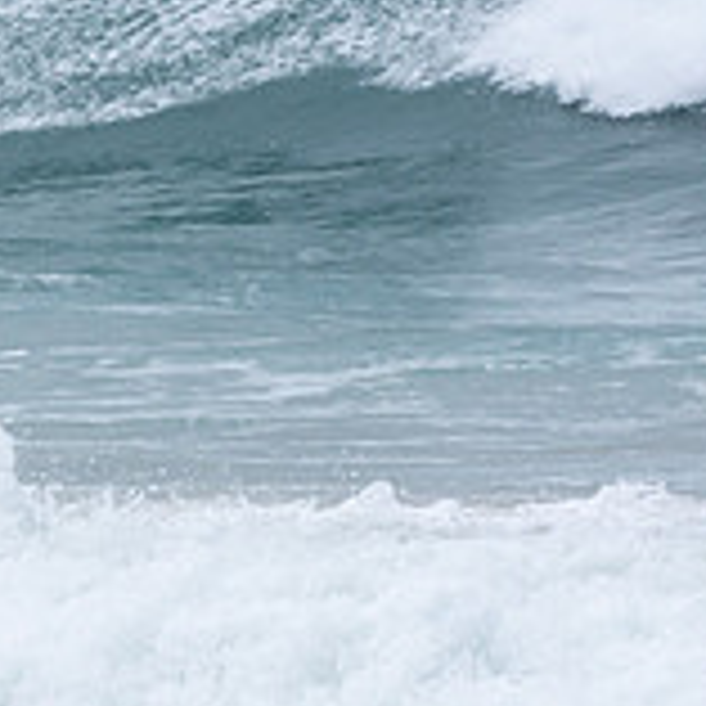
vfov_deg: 1.6
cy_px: -115
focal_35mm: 1130
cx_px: -369
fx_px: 26074
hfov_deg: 1.6
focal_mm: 240
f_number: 5.6
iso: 220
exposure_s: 1/1250
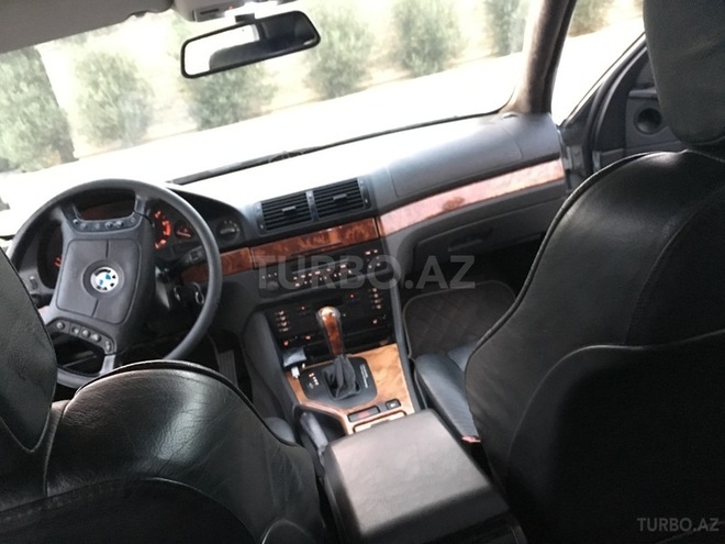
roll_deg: +12.4
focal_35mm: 29
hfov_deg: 61.7
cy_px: 272
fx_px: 607
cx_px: 362
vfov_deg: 48.2
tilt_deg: -15.1
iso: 800
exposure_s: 1/17
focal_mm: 4.15
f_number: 2.2
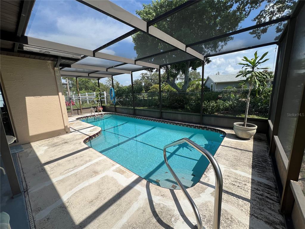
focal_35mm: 13
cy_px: 114
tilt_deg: -10.2
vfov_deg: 89.9
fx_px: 115
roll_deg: +2.4
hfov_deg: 106.2
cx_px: 152
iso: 32
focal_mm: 1.57
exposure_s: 1/919
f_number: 1.8
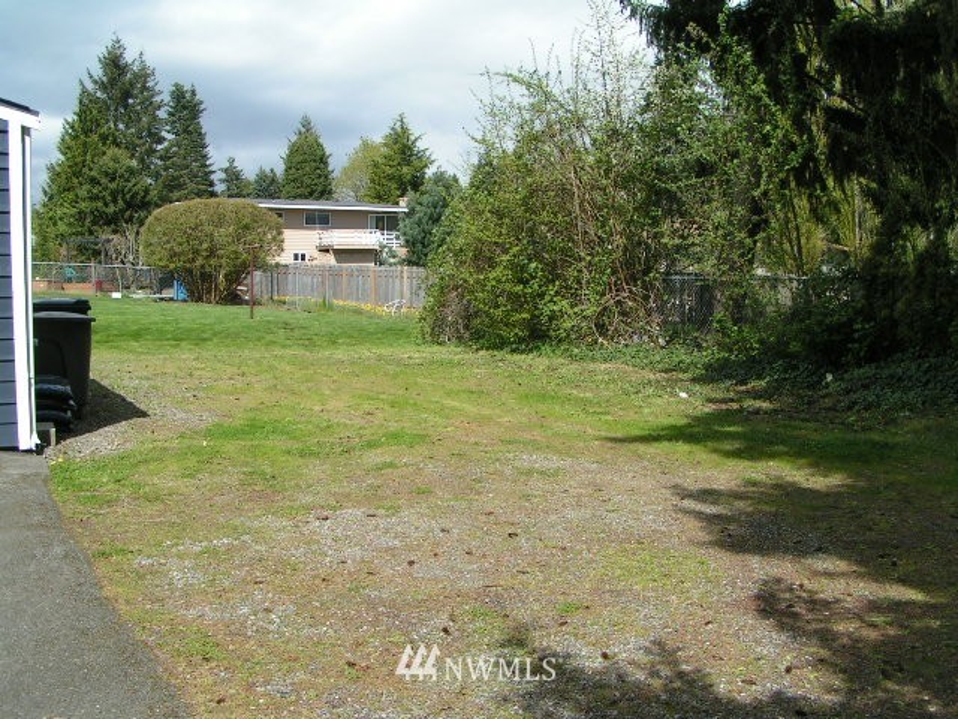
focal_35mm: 38
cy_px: 360
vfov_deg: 37.7
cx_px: 479
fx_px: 1052
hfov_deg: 49.0
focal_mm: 5.8
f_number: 5.6
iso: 50
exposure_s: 1/320
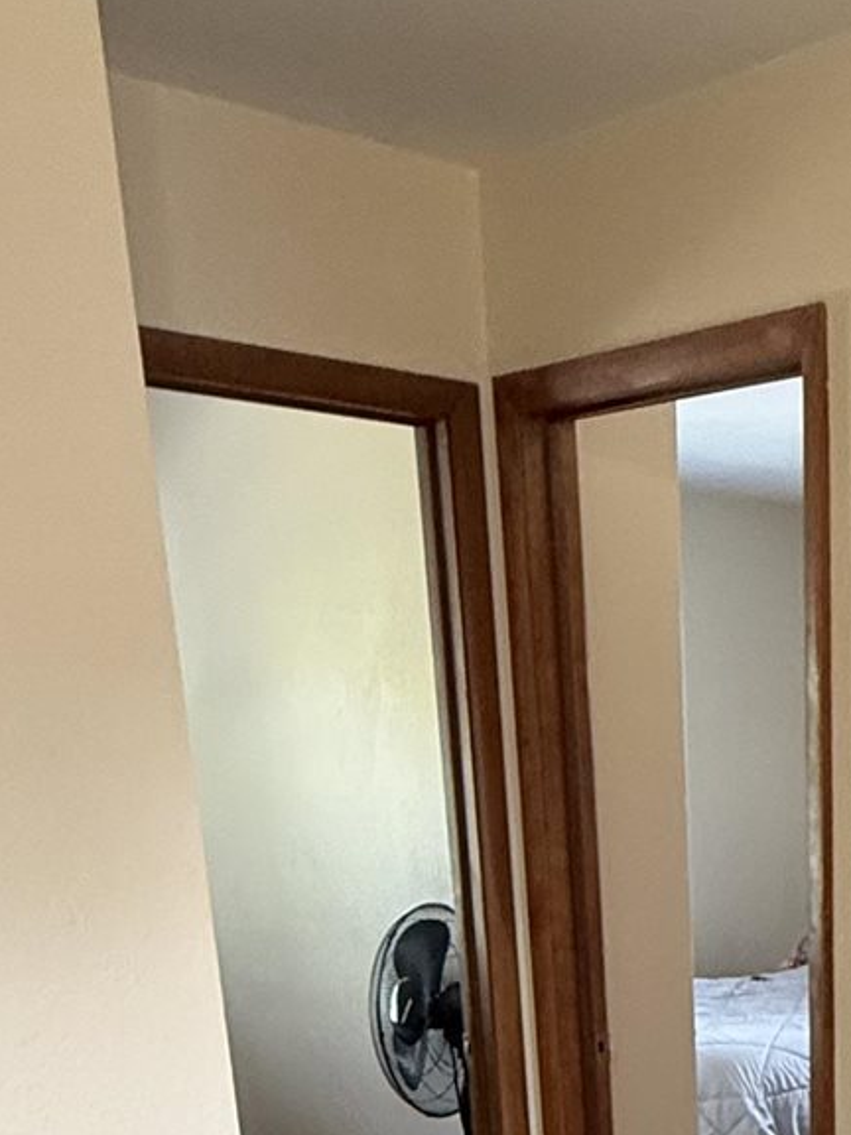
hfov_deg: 24.3
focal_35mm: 56
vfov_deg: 28.2
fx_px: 1836
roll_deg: -0.8
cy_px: 1486
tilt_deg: -22.8
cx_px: 944
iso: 320
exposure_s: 1/60
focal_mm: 2.22
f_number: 2.2
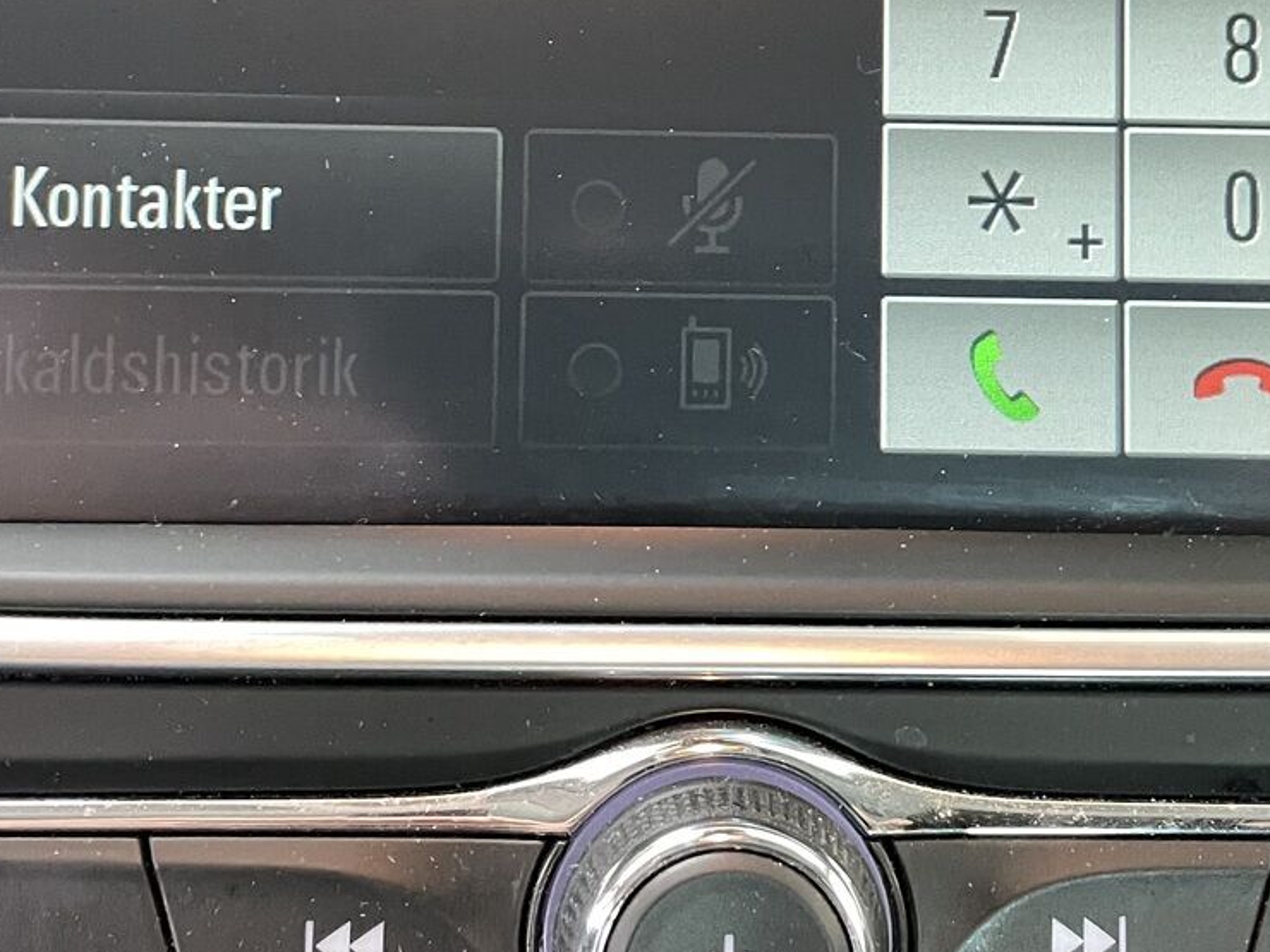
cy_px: 182
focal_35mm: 60
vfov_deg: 24.0
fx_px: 2201
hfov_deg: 32.2
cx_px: 670
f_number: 1.6
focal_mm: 4.2
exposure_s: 1/60
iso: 500
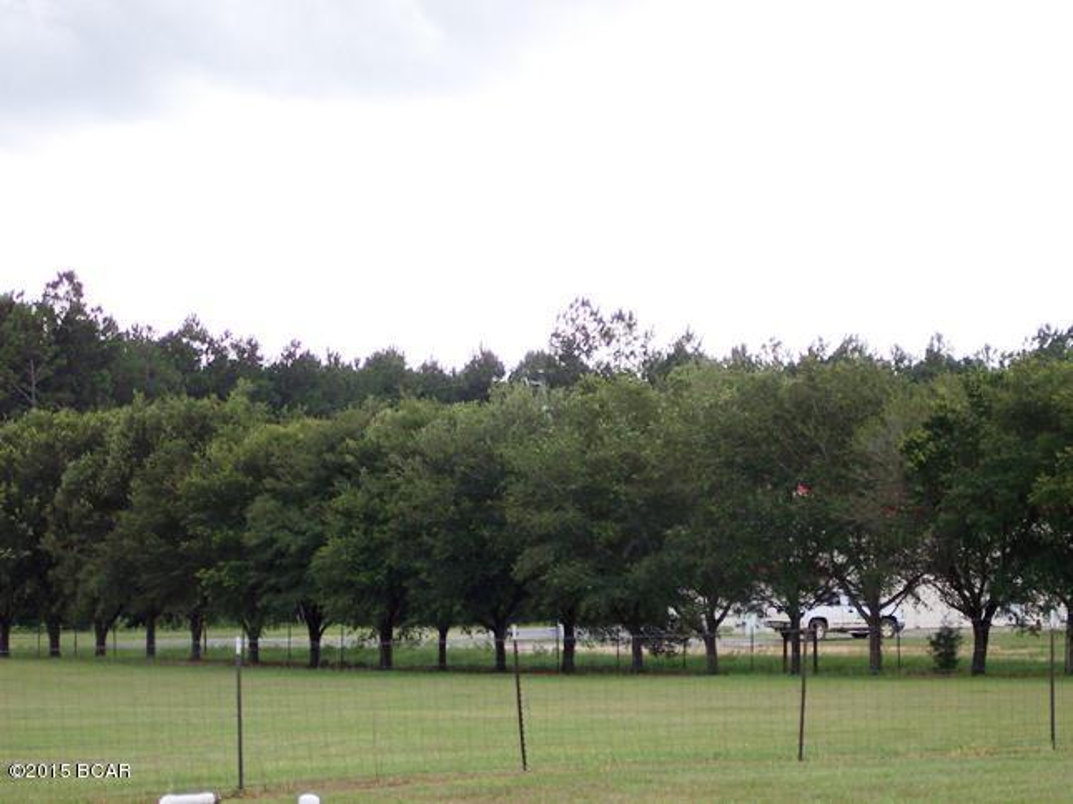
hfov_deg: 17.3
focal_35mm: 114
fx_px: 3532
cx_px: 536
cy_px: 402
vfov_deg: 13.0
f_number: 4.8
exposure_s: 1/90
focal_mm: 24
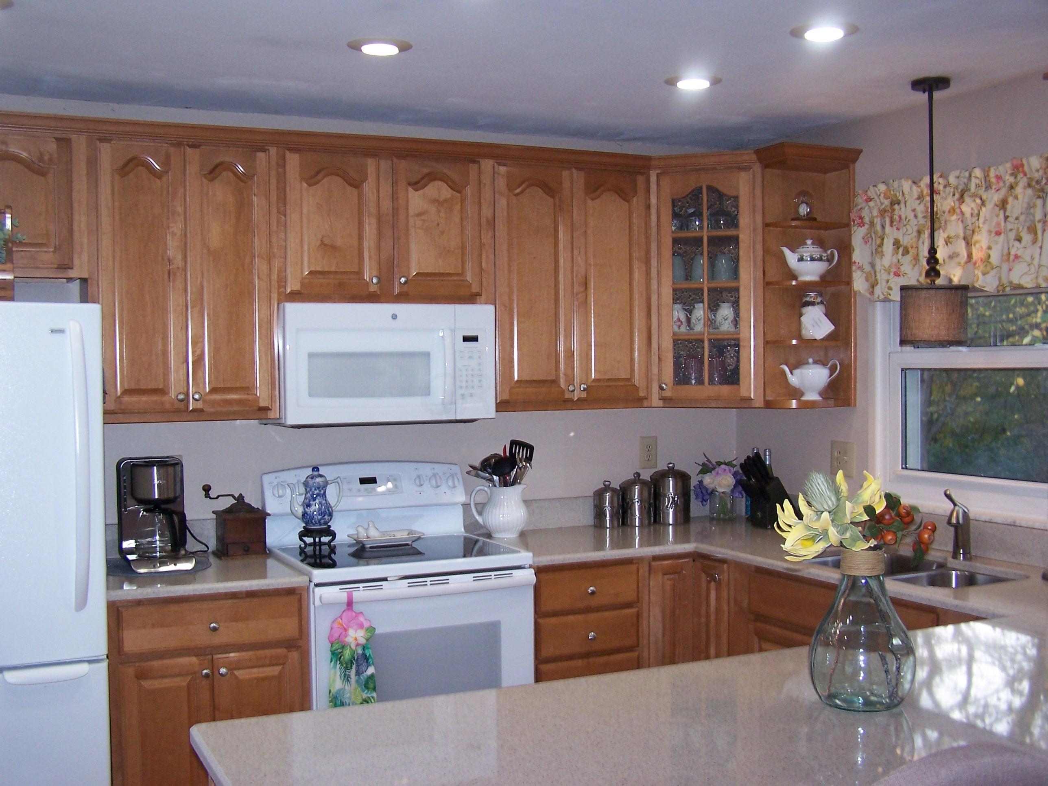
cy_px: 393
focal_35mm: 38
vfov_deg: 37.7
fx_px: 1150
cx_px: 524
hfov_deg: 49.0
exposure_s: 1/60
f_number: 2.8
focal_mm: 6.3
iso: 140
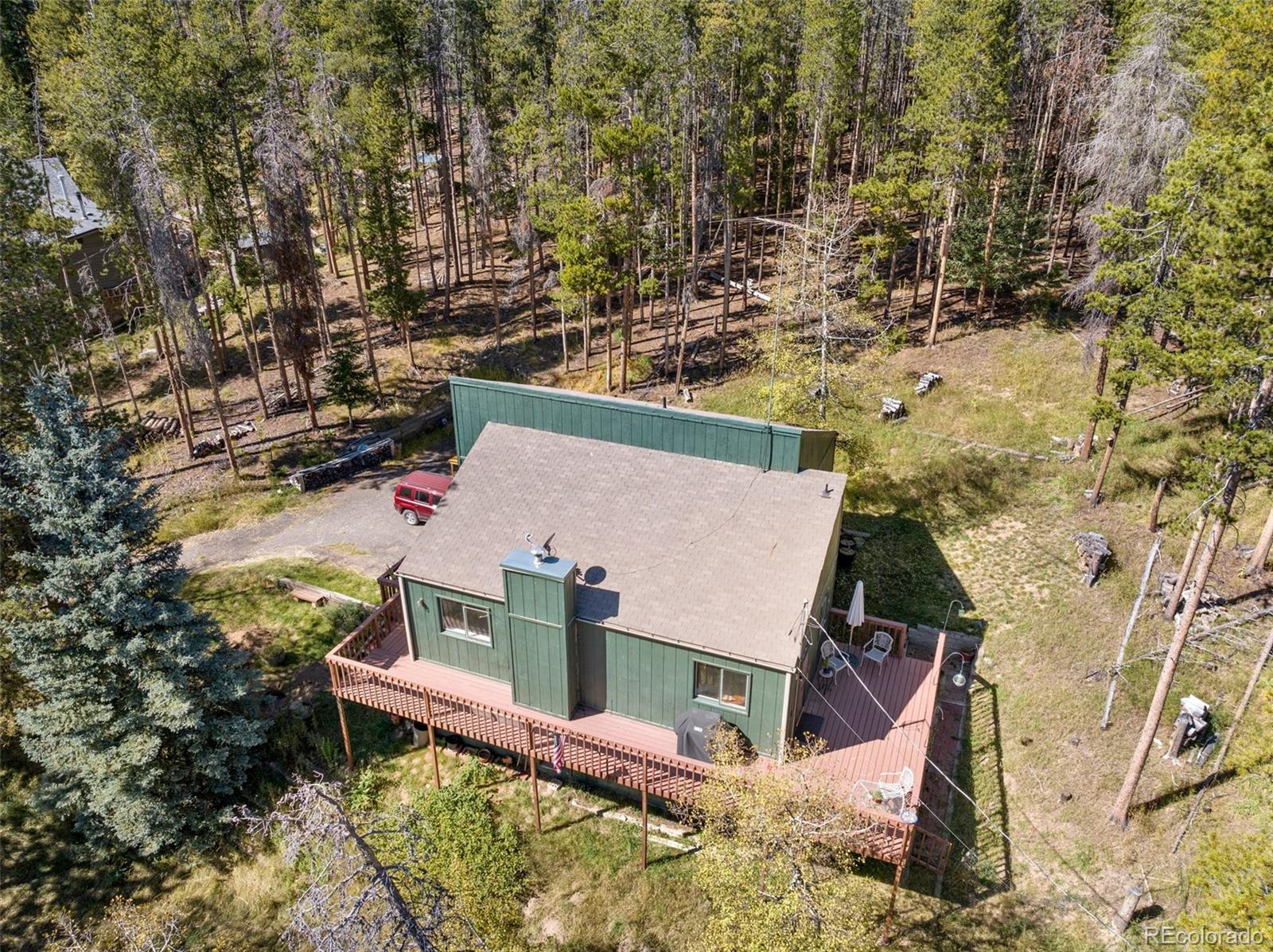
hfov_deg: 71.6
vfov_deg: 56.7
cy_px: 476
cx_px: 636
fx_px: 882
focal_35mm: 24
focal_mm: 12.29
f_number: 2.8
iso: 100
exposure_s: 1/1000
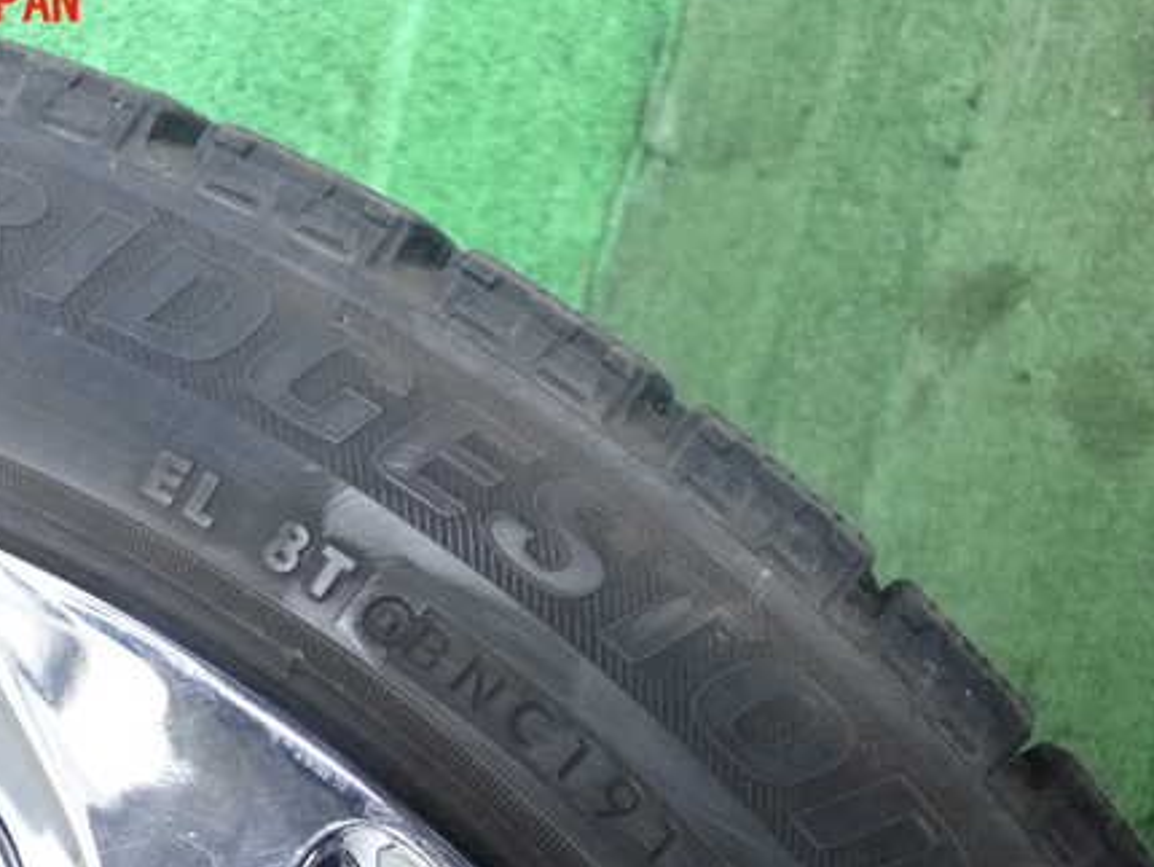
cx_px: 397
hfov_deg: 35.8
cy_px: 574
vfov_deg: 27.4
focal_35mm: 53
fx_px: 1768
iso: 1600
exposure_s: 1/125
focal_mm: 6.83
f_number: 2.7
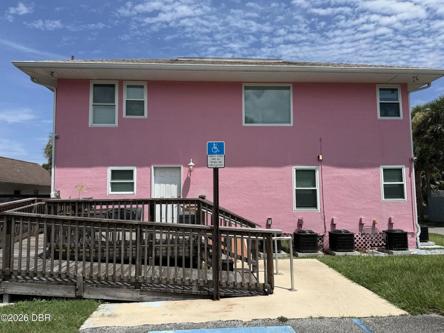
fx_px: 308
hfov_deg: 71.6
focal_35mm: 24
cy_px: 166
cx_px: 222
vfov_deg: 56.8
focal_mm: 6.76
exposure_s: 1/7353
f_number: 1.78
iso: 80
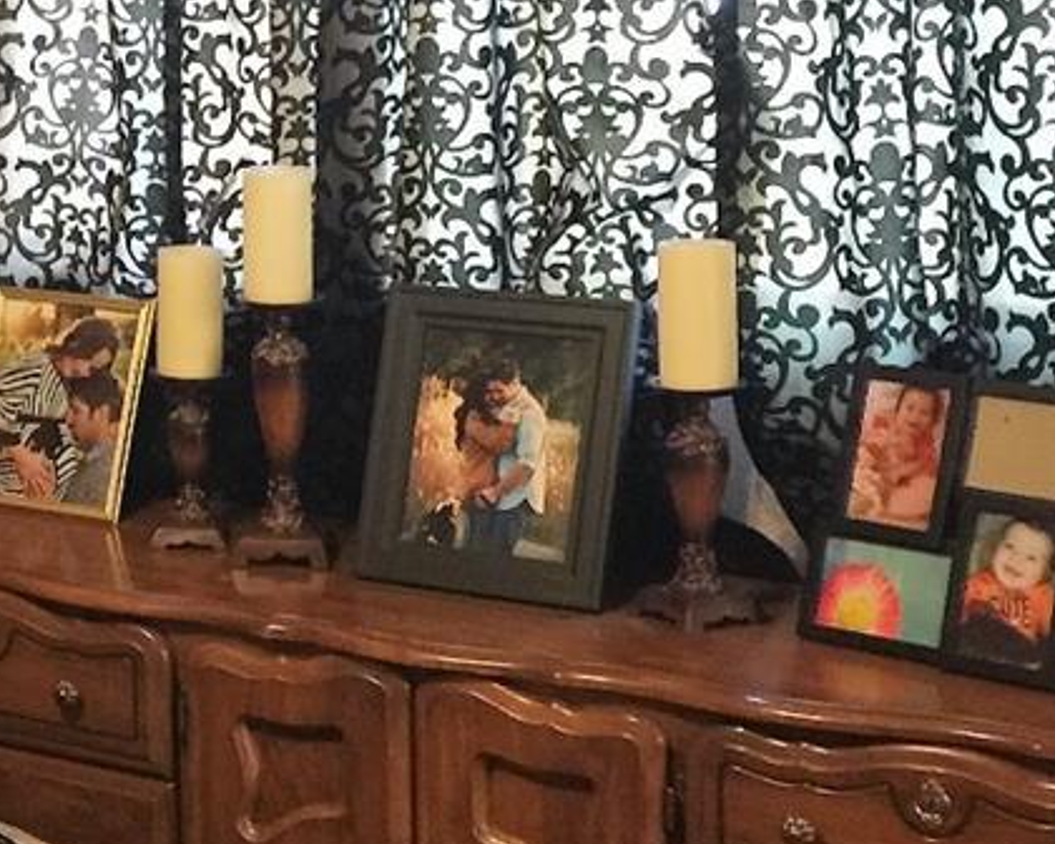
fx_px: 3154
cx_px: -447
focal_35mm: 101
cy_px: 224
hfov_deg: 17.4
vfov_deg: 15.2
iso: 125
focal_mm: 4.15
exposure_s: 1/15
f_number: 2.2
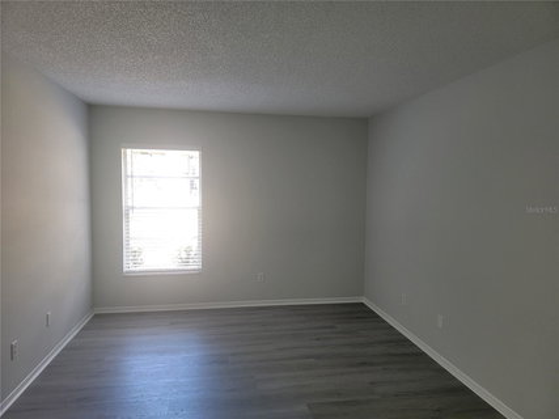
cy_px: 210
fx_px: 387
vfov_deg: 56.8
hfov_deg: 71.6
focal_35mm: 24
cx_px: 280
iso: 125
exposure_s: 1/120
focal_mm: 6.7
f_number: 1.8
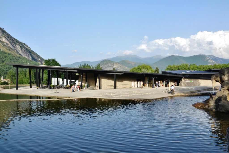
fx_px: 172
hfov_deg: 67.4
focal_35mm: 27
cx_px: 114
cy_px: 76
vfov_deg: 47.9
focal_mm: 18
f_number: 11
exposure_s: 1/500
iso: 800
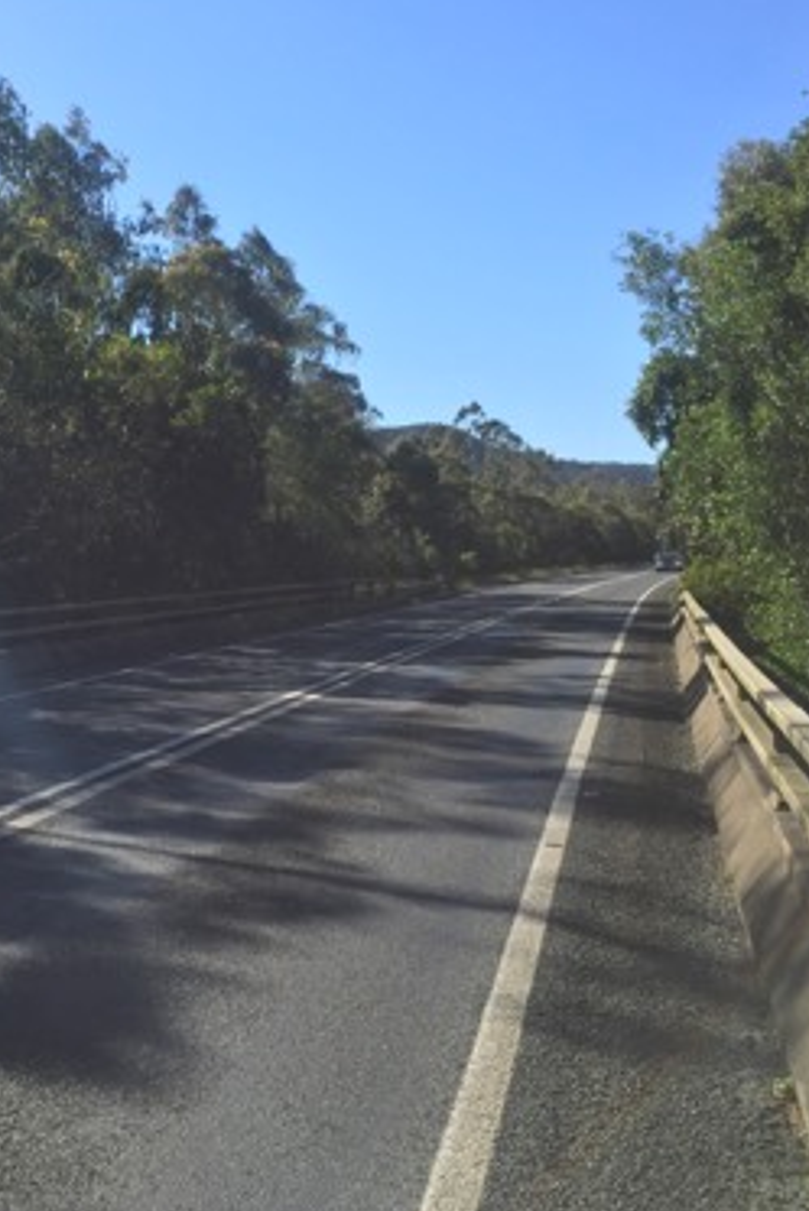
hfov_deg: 31.5
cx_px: 234
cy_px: 597
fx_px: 1414
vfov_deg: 46.4
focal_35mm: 42
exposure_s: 1/1522
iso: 32
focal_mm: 4.15
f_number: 2.2
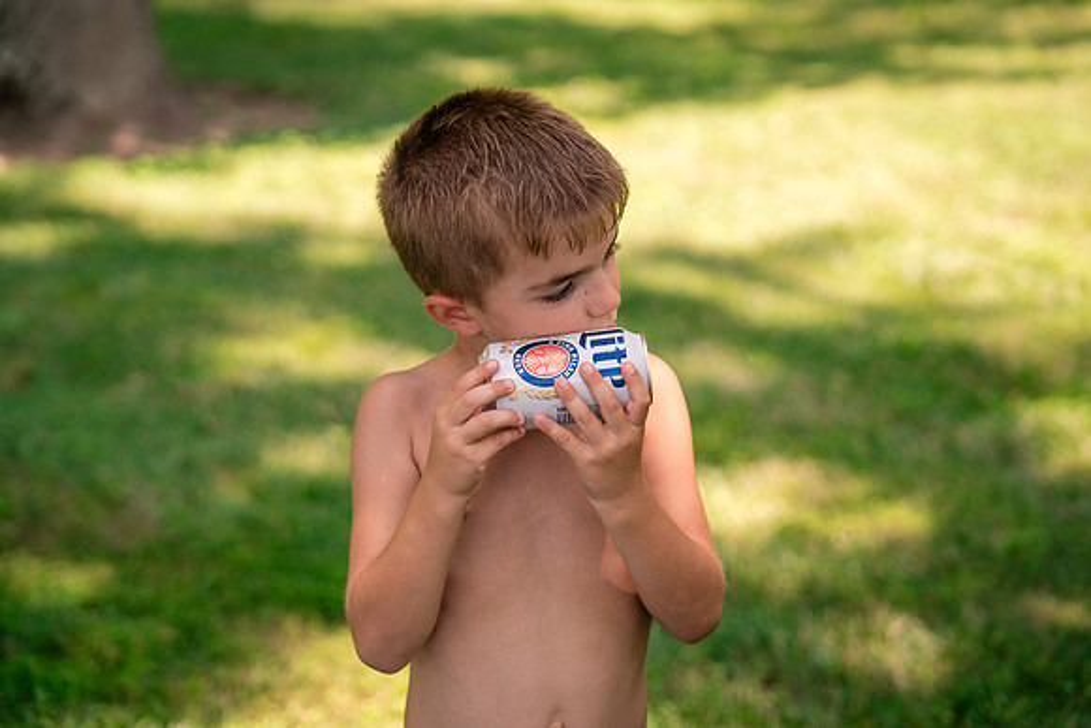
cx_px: 546
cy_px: 364
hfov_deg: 28.8
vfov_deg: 19.5
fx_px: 2122
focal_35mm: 70
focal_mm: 70
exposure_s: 1/1250
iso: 400
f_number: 2.8
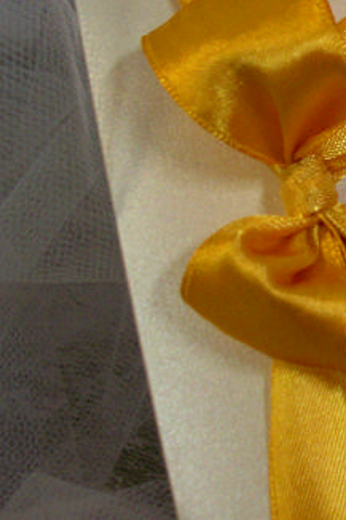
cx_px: 574
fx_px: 1328
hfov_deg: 13.6
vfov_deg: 22.0
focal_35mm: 92
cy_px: 145
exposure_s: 1/60
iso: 160
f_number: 2.8
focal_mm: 7.54
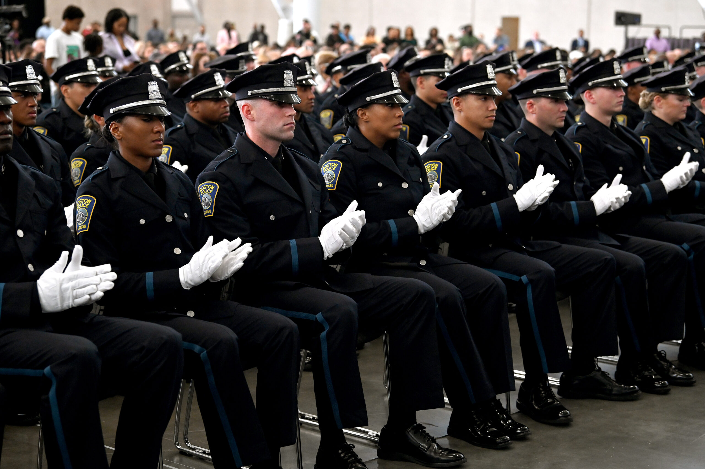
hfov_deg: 28.9
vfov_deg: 19.4
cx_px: 352
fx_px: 1370
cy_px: 234
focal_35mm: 70
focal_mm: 70
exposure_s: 1/200
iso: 3200
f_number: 4
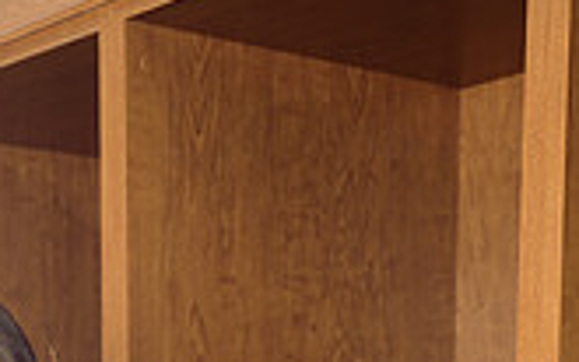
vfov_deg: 10.6
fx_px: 1751
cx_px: 112
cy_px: 780
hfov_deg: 18.6
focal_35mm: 111
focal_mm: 40
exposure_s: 1/250
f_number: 5.6
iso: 125
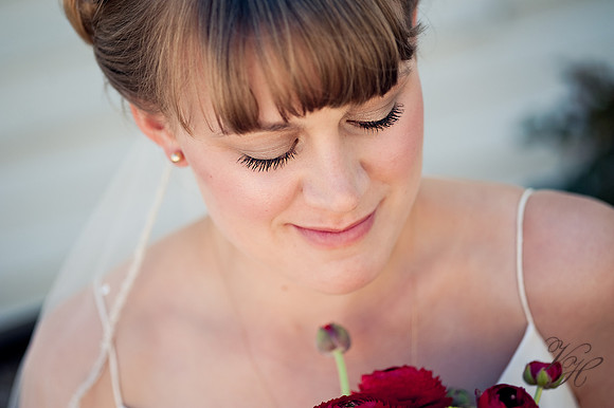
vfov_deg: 13.0
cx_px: 307
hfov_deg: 19.5
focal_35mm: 105
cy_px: 204
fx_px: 1790
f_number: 2.8
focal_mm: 105
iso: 200
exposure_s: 1/1000
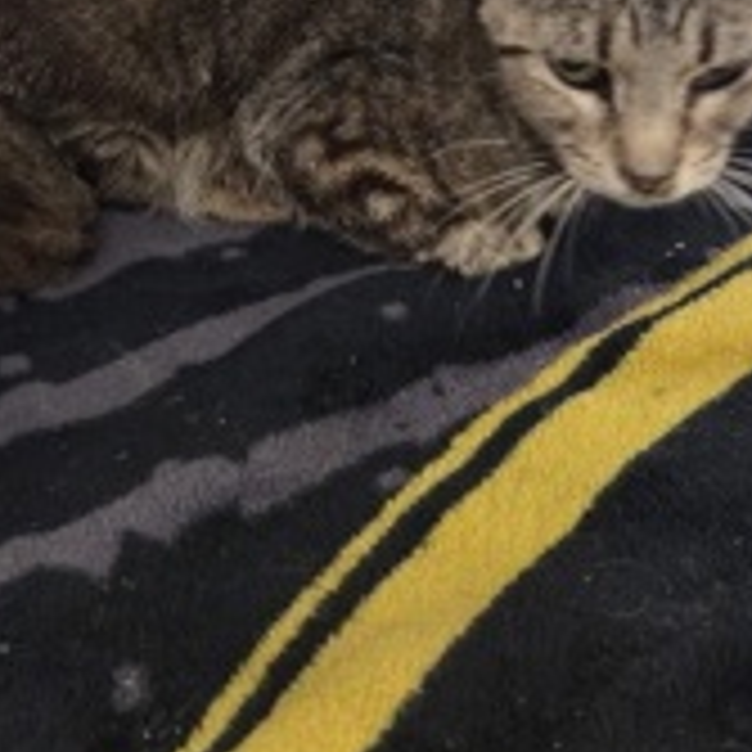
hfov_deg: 33.4
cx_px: 381
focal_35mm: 51
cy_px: 171
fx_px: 1253
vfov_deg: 32.6
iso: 1250
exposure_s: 1/37.6
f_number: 1.8
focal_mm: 5.4
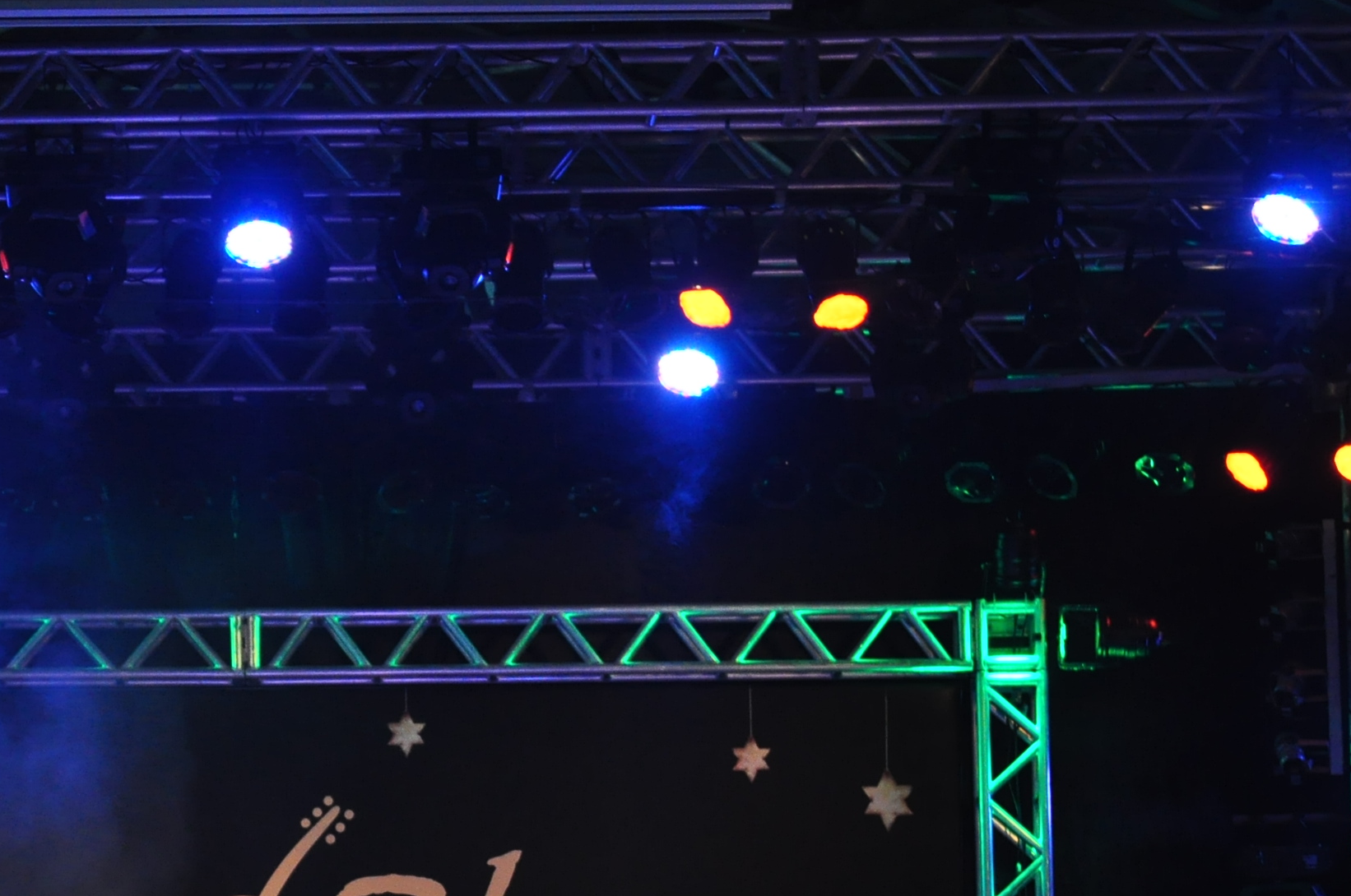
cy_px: 837
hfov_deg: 10.7
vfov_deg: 7.1
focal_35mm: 191
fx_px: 7157
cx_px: 216
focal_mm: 65
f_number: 4.2
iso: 1000
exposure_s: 1/80
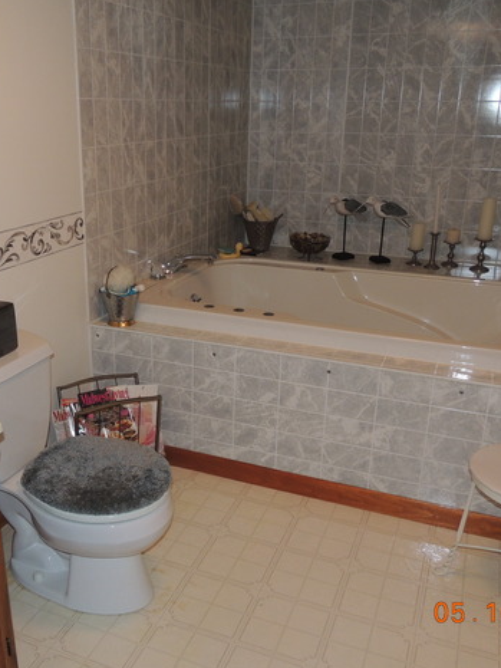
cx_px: 185
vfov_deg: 55.3
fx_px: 637
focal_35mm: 33
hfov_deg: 42.6
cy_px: 339
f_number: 3
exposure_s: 1/30
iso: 200
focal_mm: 4.3
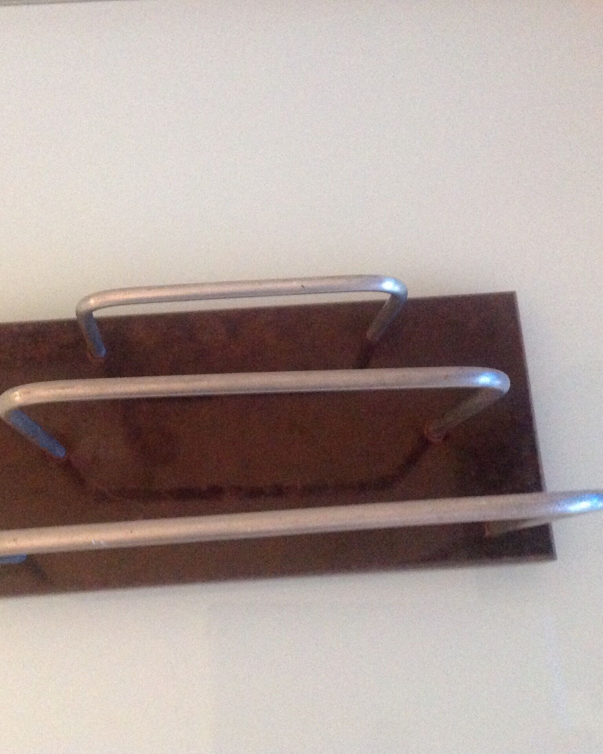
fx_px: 1026
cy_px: 379
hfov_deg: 32.6
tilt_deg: -76.2
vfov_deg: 40.3
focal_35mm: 46
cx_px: 232
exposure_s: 1/17
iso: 640
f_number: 2.4
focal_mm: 4.28
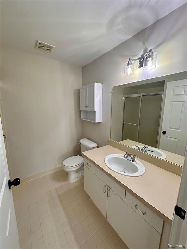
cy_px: 124
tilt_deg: -9.4
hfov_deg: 85.7
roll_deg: -0.4
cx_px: 94
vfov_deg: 102.1
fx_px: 101
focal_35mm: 14
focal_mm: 2.22
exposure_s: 1/120
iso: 160
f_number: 2.2
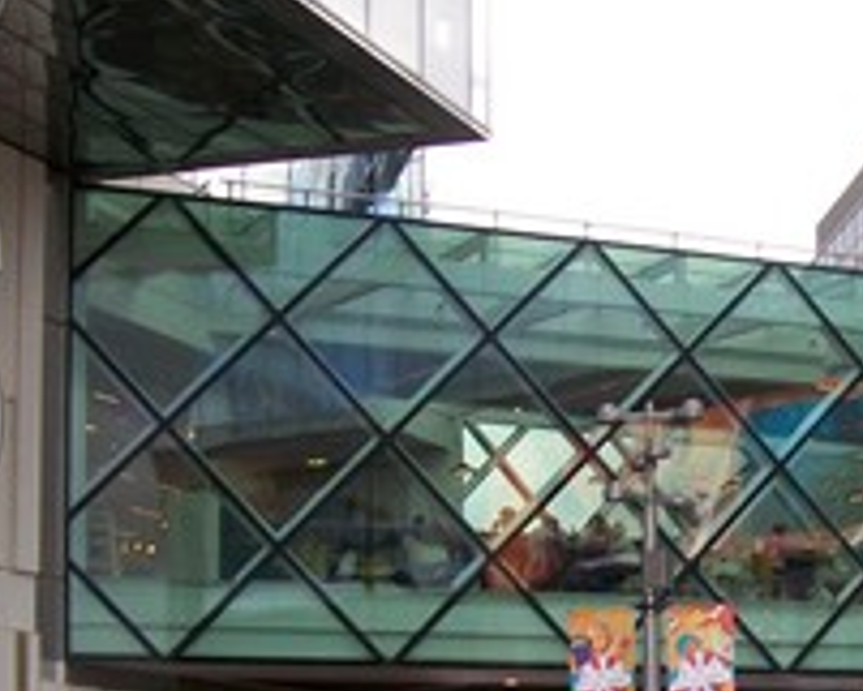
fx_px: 2530
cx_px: 893
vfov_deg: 15.4
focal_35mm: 99
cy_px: 579
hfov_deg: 18.8
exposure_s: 1/200
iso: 64
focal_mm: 6.1
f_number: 2.7
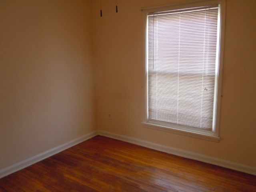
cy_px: 96
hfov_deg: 60.0
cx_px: 128
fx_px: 222
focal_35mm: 30
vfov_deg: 46.8
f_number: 3.5
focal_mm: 5.4
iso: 400
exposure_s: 1/40
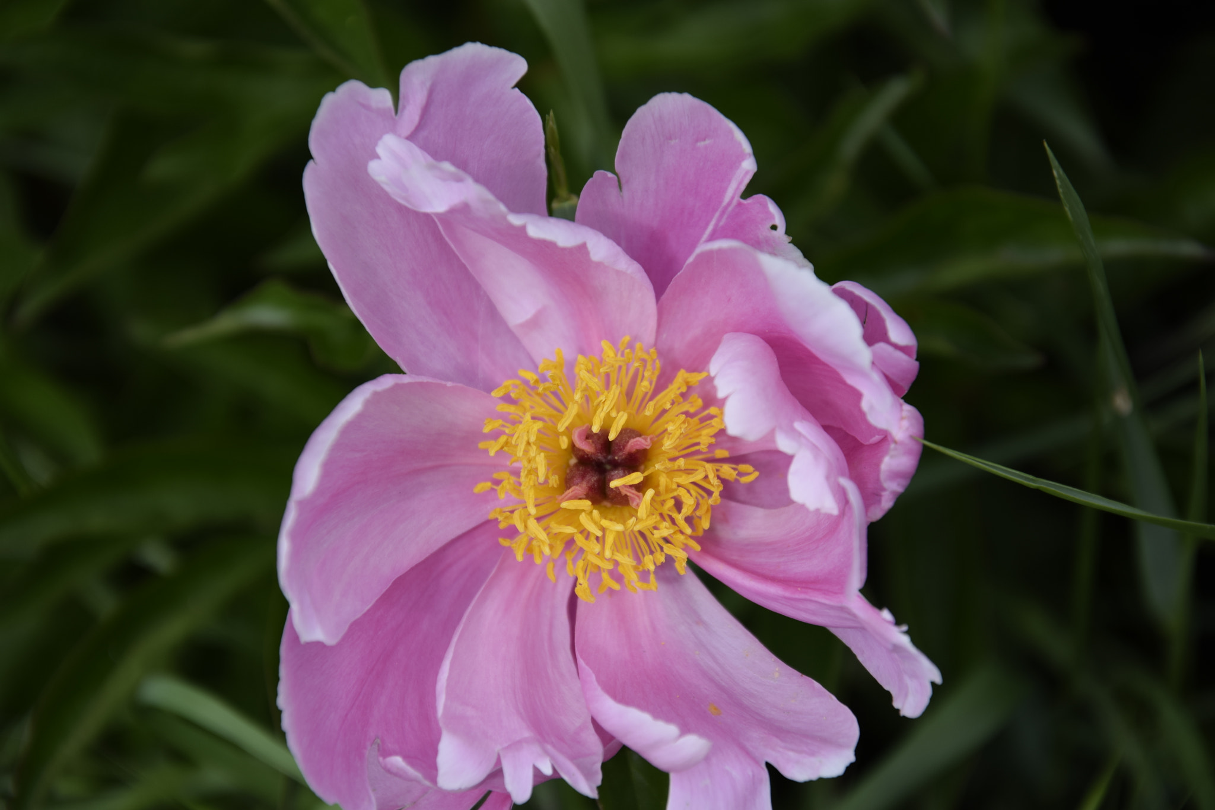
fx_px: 5315
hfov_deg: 13.0
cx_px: 608
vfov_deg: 8.7
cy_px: 405
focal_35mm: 158
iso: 100
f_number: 5.6
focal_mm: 105
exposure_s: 1/320
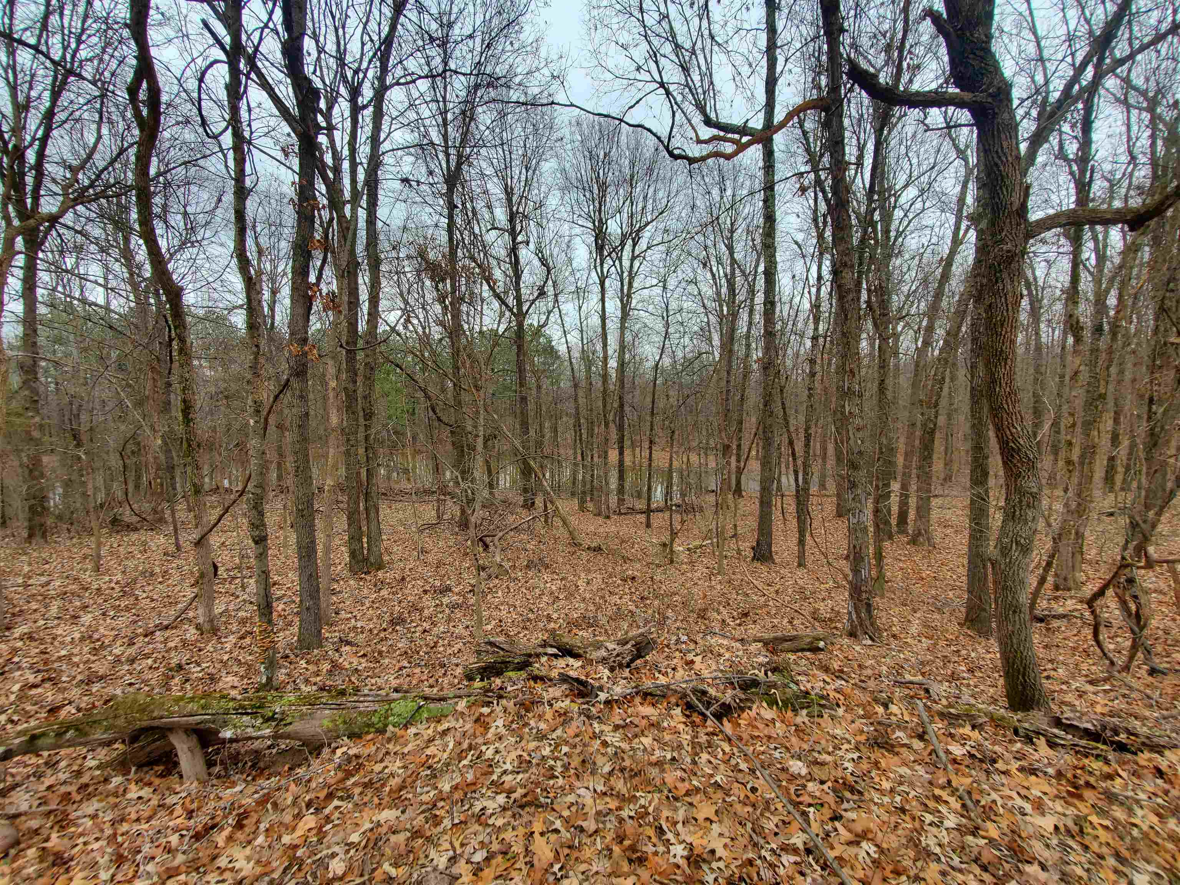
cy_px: 442
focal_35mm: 13
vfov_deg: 89.9
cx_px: 590
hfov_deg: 106.2
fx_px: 443
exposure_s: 1/164
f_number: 2.2
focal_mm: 1.8
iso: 50
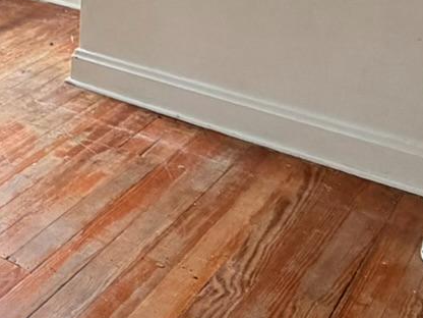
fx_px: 843
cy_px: -147
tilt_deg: -7.4
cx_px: -147
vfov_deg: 19.0
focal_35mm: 69
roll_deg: +1.1
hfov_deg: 24.2
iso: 200
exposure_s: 1/121
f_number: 2.2
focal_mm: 2.22
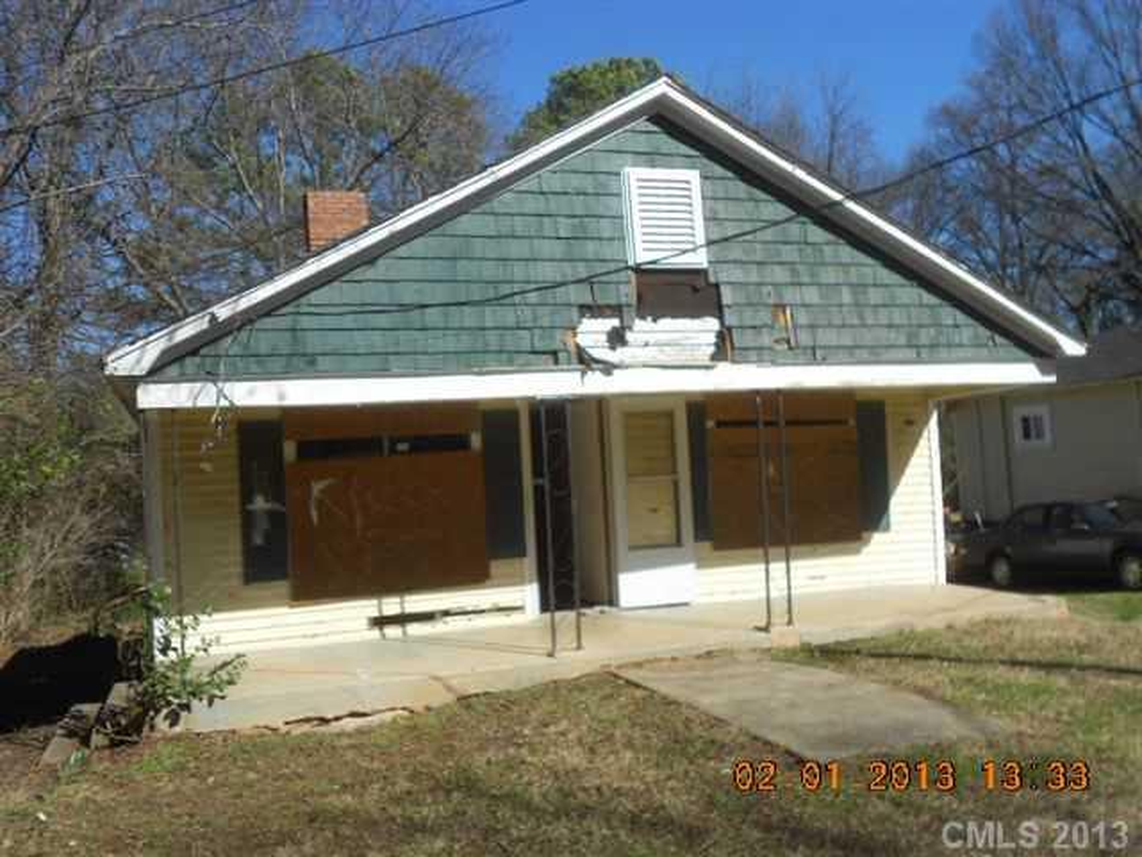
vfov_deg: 44.2
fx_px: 1056
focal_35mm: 32
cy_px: 428
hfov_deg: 56.8
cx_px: 571
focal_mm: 5.8
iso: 80
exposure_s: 1/1000
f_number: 3.6
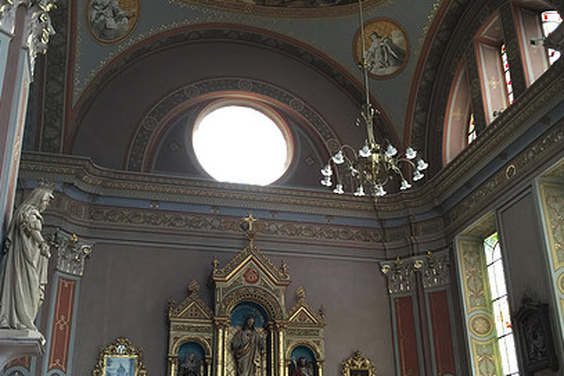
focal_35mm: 43
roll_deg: +1.2
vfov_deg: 31.1
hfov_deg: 45.4
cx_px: 285
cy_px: 225
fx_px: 673
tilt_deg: +22.9
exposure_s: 1/15
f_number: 2.2
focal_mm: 4.15
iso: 40
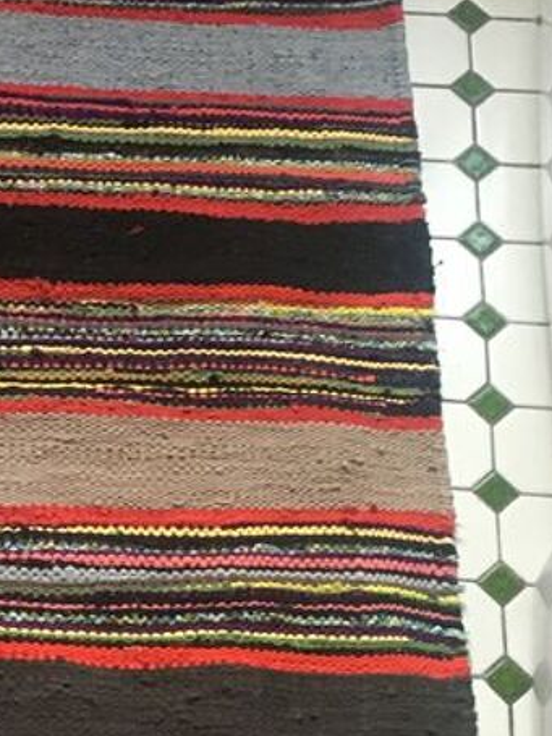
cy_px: 527
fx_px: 1808
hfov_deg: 16.8
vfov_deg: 22.9
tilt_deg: -64.3
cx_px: -57
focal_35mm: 85
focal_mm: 4.15
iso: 200
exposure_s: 1/25
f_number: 2.2
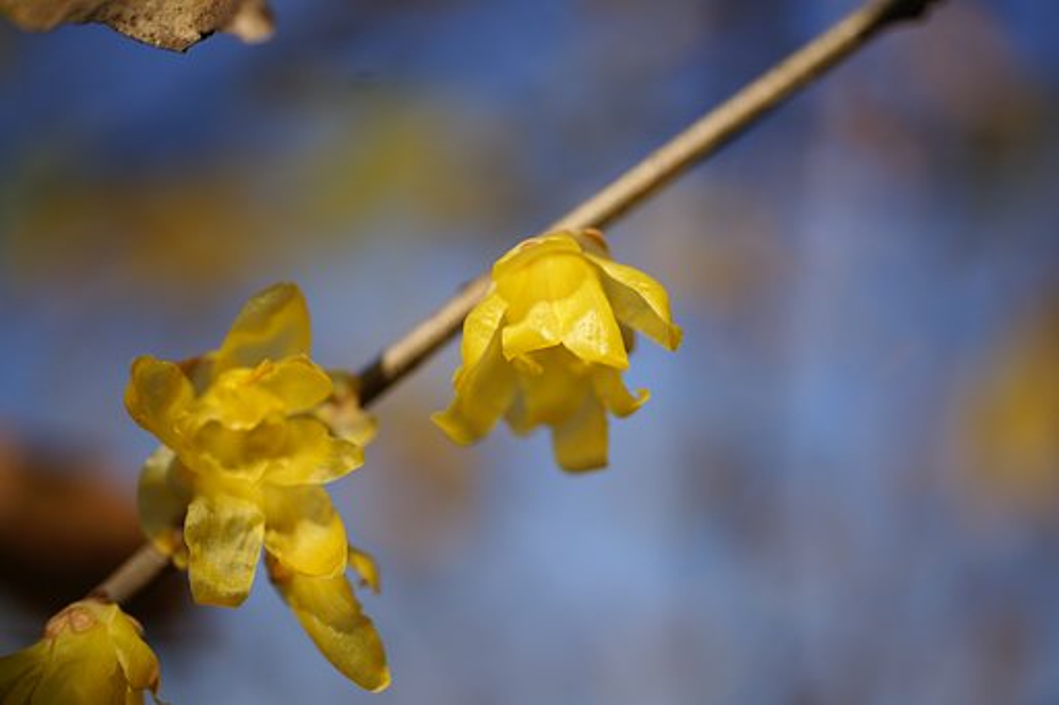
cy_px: 352
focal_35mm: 50
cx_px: 530
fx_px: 1470
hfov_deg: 39.6
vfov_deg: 27.0
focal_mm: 50
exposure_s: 1/1250
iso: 100
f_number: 2.8
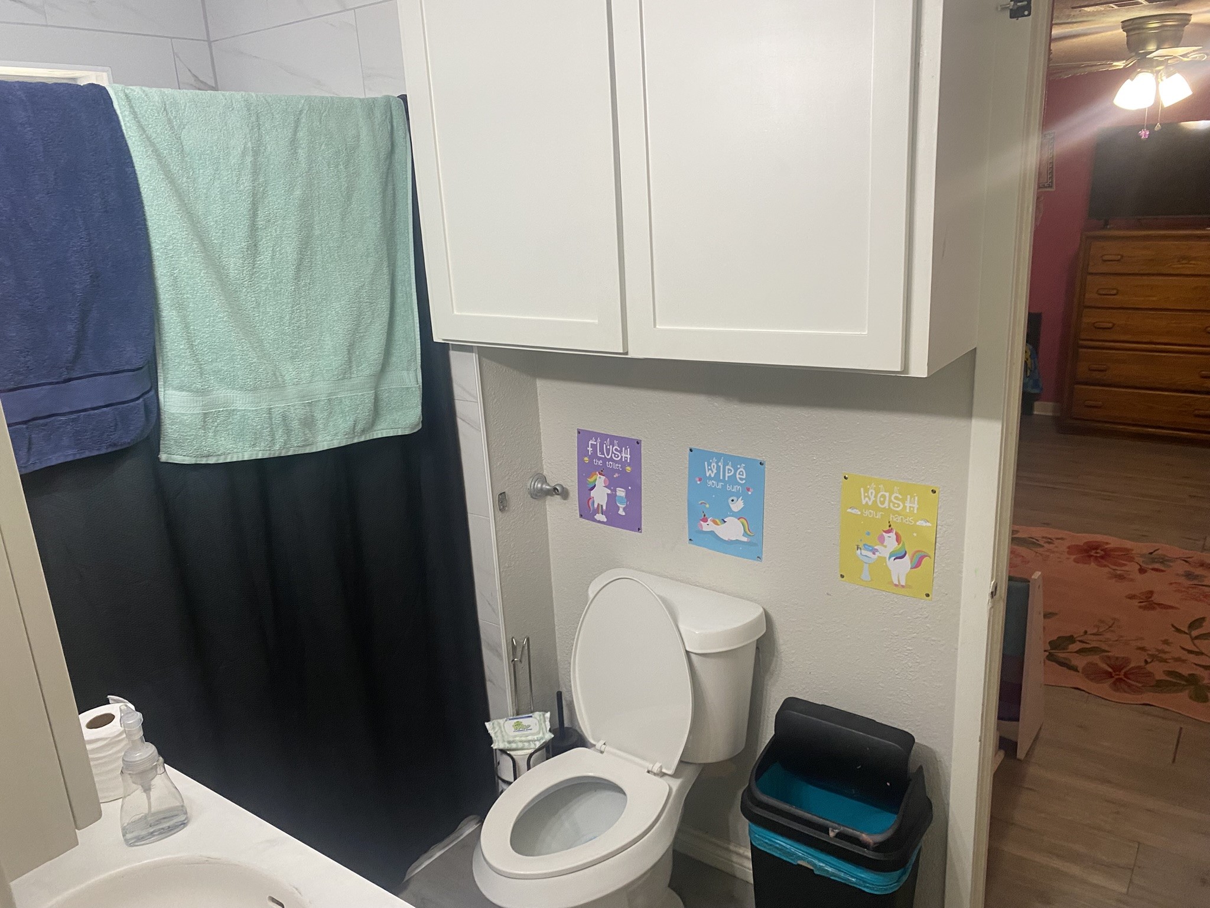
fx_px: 909
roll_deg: +3.2
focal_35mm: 26
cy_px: 454
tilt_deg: -17.3
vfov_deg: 53.1
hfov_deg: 67.3
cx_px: 605
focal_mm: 4.25
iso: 125
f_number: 1.8
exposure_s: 1/60
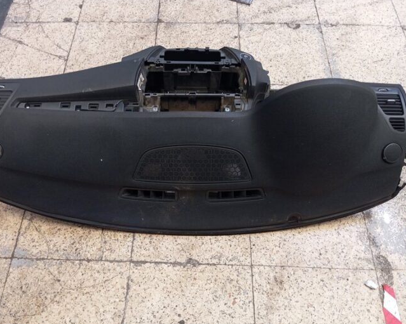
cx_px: 189
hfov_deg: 58.7
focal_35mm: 30
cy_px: 165
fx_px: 360
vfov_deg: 48.5
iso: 358
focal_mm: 4.22
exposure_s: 1/33.3
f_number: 1.8
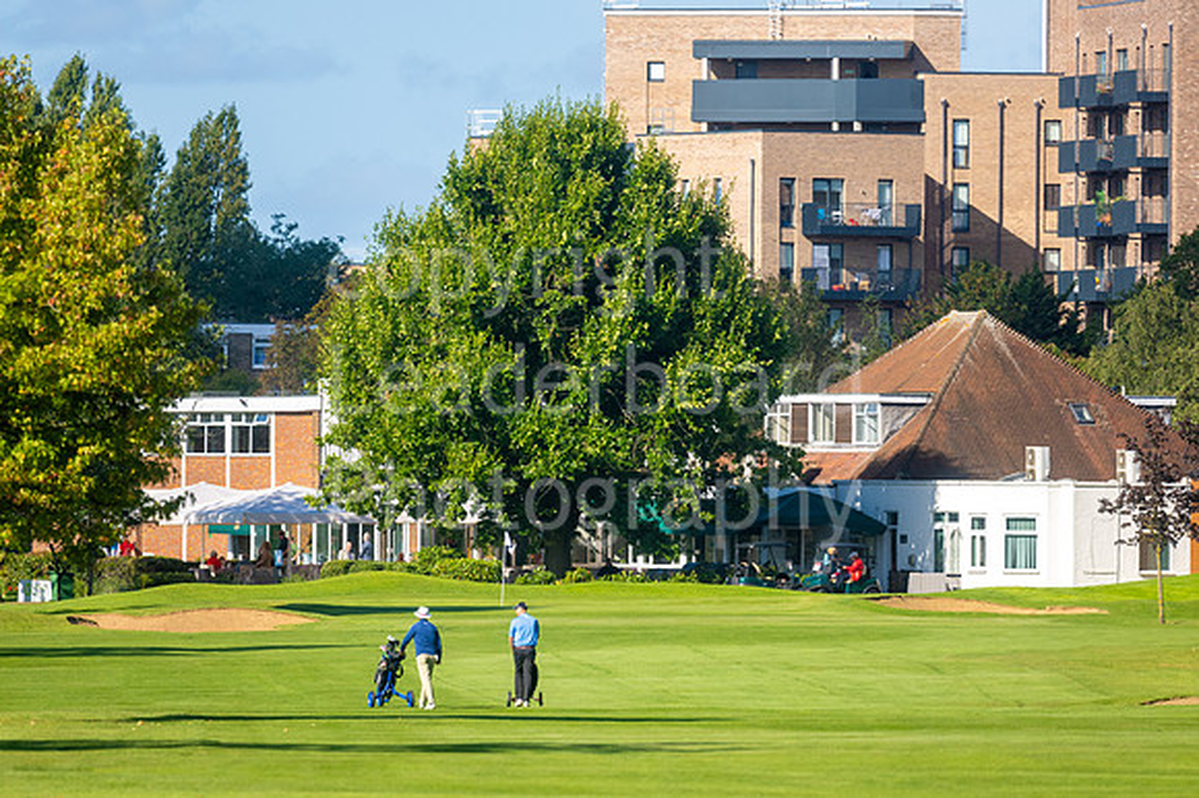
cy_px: 399
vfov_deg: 3.1
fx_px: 14978
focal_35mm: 450
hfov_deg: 4.6
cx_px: 600
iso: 200
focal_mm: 300
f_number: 4
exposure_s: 1/1600
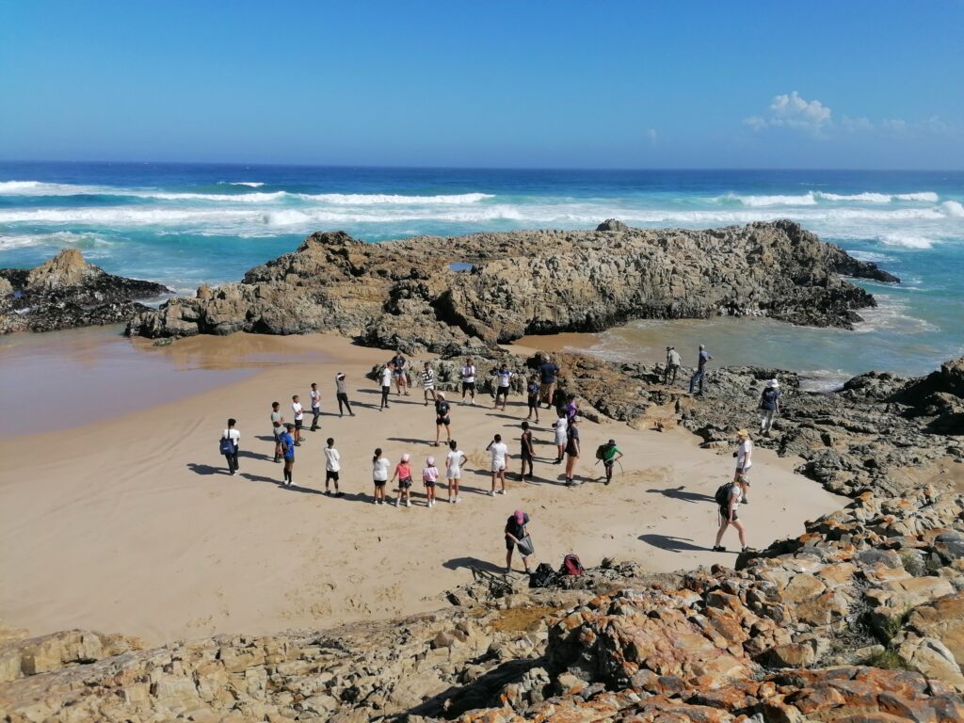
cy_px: 362
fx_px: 752
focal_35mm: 27
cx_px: 482
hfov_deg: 65.3
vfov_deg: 51.4
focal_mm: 4.75
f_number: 1.8
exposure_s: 1/2252
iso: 50
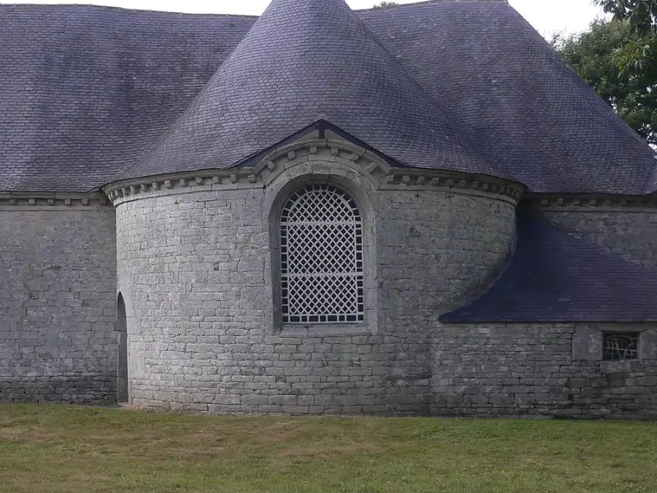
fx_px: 1120
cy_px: 191
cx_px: 252
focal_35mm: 59
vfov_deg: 24.8
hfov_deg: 32.6
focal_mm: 5.8
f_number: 2.8
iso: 80
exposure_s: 1/400
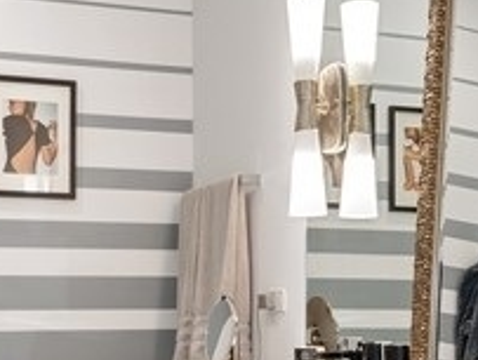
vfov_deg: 21.1
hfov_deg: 28.5
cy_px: 334
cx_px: 194
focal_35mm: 68
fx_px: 941
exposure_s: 1/2.5
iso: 100
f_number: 8
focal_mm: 16
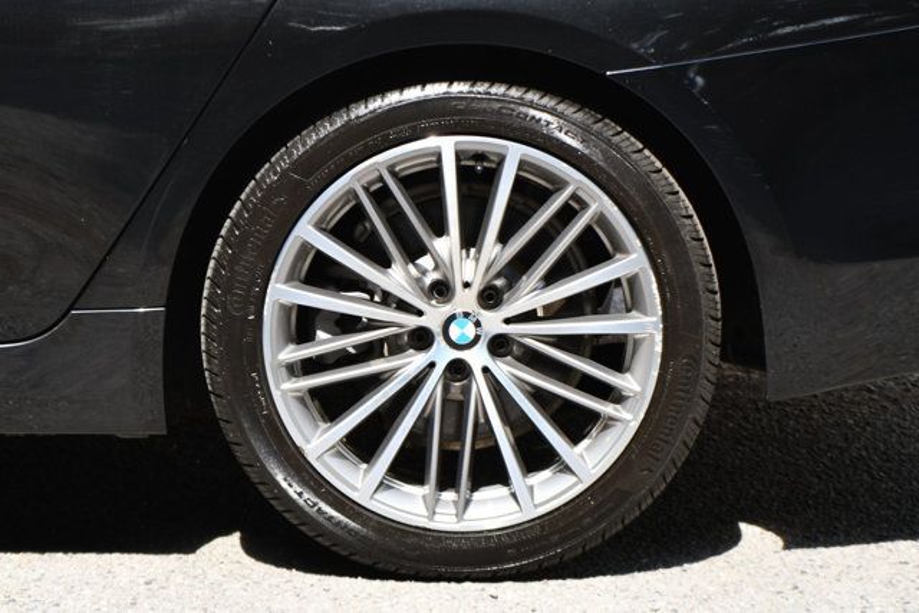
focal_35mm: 150
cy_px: 306
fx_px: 3830
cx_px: 460
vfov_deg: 9.2
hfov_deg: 13.7
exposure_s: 1/250
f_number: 6.3
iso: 200
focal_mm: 100
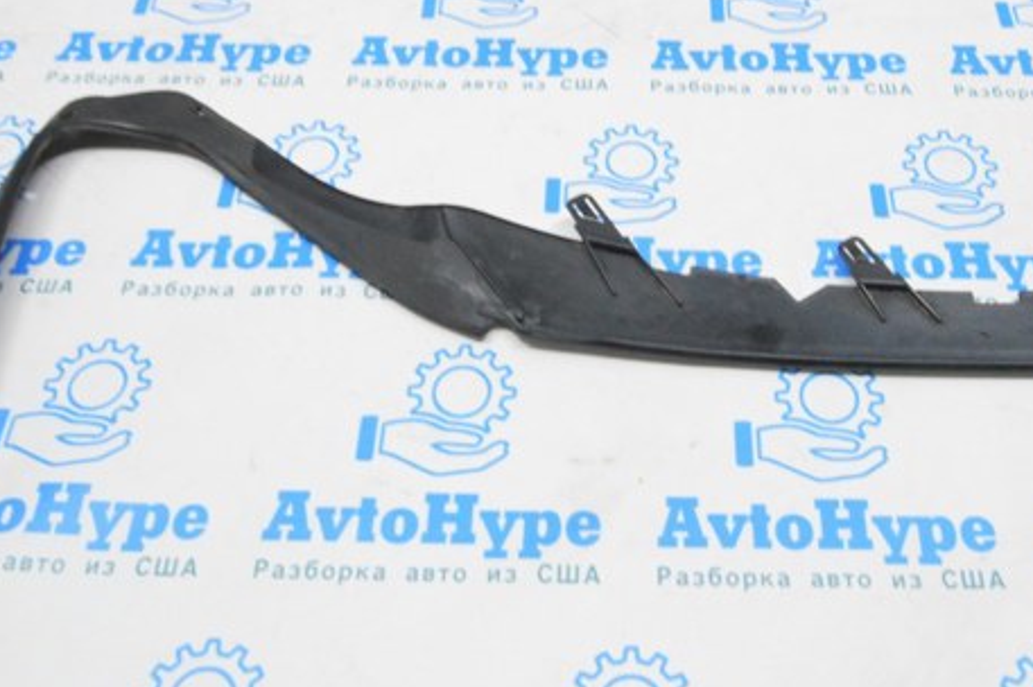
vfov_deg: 31.5
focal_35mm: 42
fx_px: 1204
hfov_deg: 46.3
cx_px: 597
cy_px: 216
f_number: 20
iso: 6400
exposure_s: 1/15
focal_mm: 20
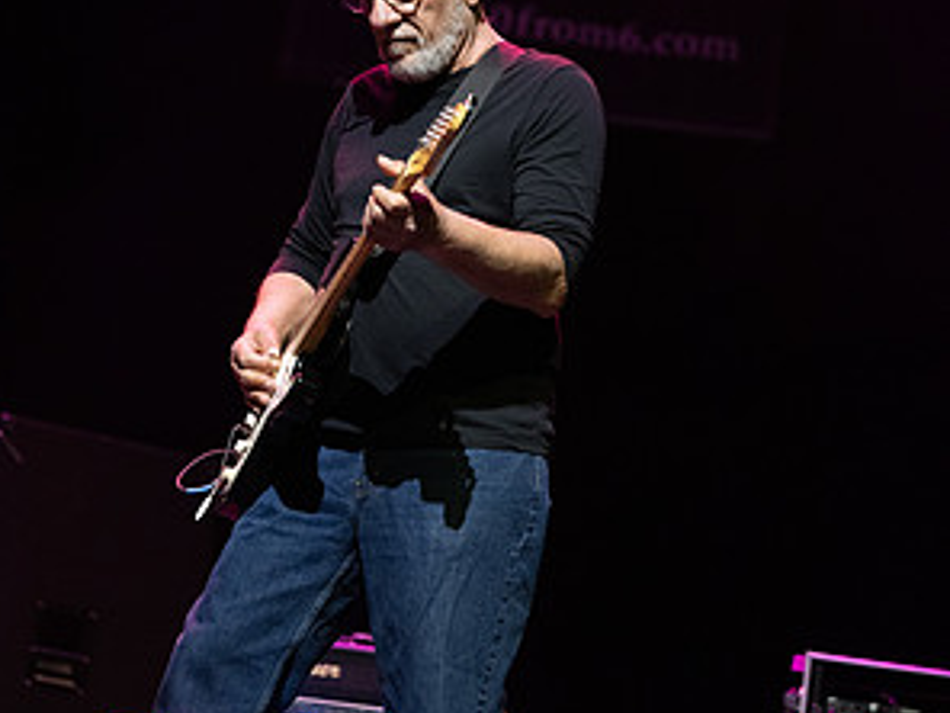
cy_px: 90
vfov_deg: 10.1
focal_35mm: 146
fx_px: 4007
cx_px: 472
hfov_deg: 13.5
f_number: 2.8
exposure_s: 1/250
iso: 3200
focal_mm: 100
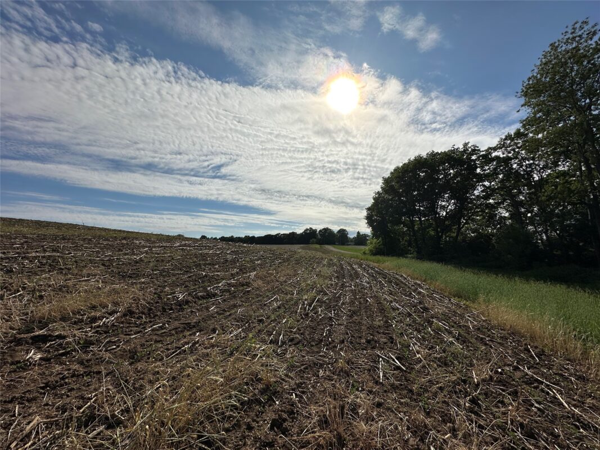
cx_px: 300
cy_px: 225
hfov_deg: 102.1
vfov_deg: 85.7
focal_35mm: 14
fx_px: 243
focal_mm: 2.22
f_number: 2.2
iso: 40
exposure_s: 1/9804
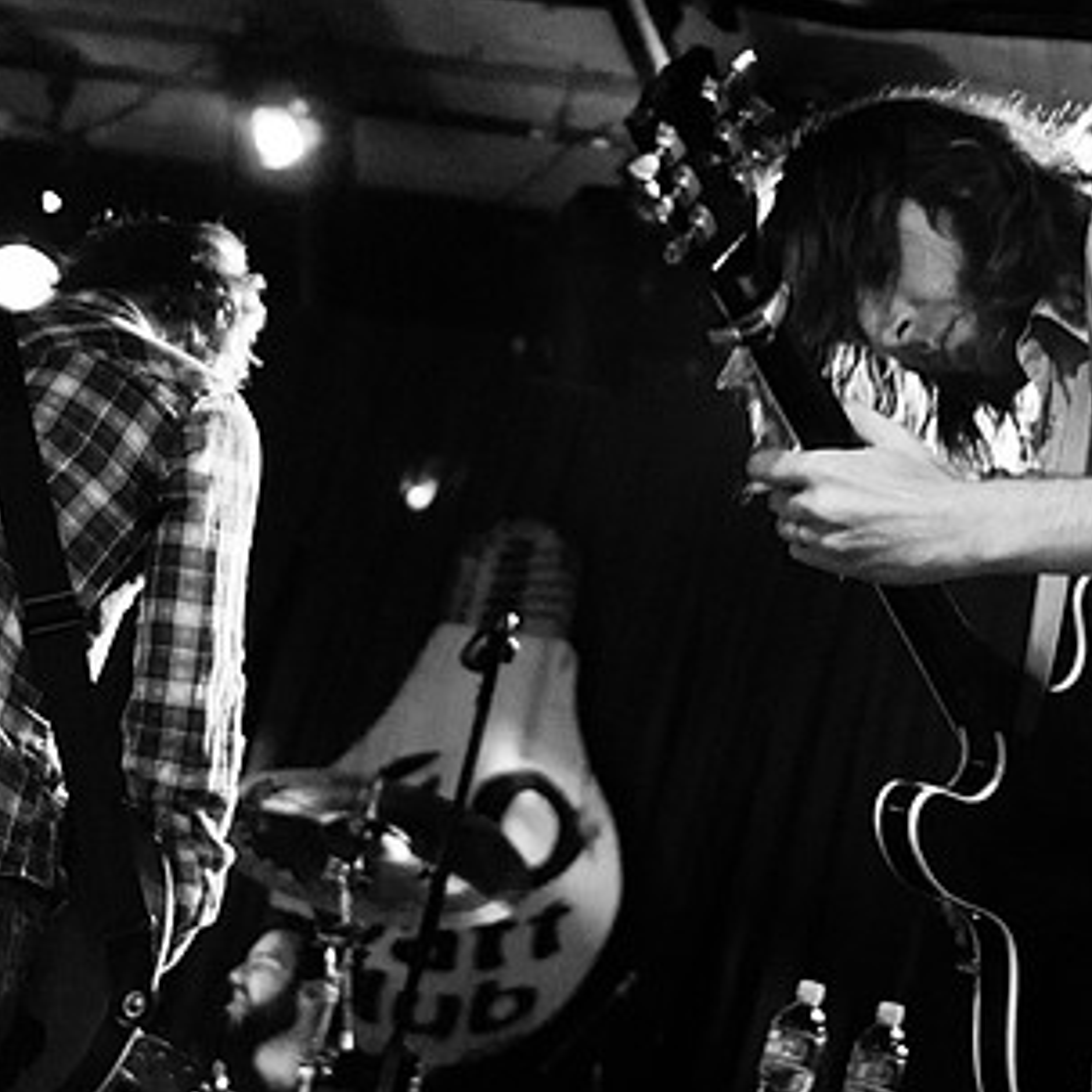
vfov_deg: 23.6
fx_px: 2605
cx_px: 440
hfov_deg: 23.6
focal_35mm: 73
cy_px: 676
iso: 1000
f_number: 1.4
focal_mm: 30
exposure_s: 1/60
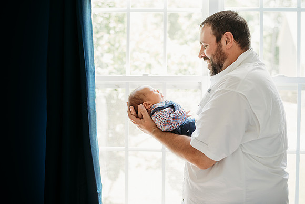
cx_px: 152
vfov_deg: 27.0
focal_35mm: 50
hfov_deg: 39.6
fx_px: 424
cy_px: 102
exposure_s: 1/320
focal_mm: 50
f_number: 2.5
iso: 500
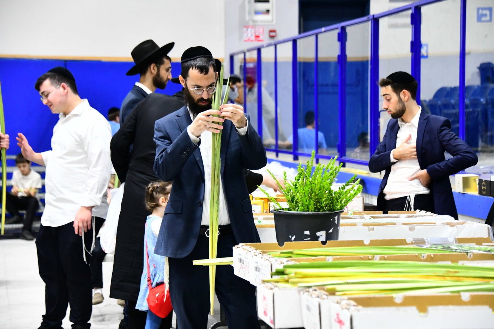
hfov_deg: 20.4
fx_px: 1372
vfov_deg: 13.7
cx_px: 247
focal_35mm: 100
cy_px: 164
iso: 3200
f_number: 5.6
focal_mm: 100
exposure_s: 1/200
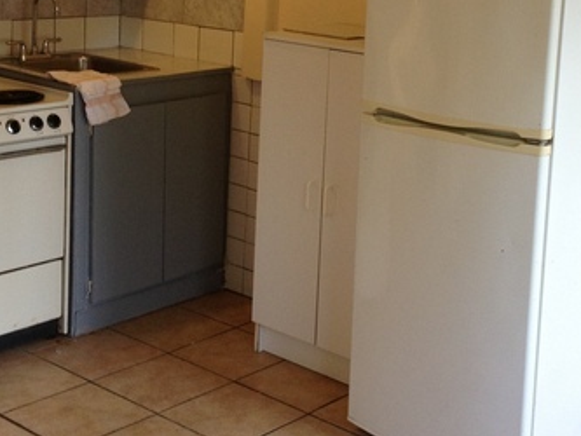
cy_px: 107
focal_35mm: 70
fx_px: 1175
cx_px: 345
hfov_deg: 27.7
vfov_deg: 20.8
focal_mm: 4.28
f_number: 2.4
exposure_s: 1/120
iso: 100
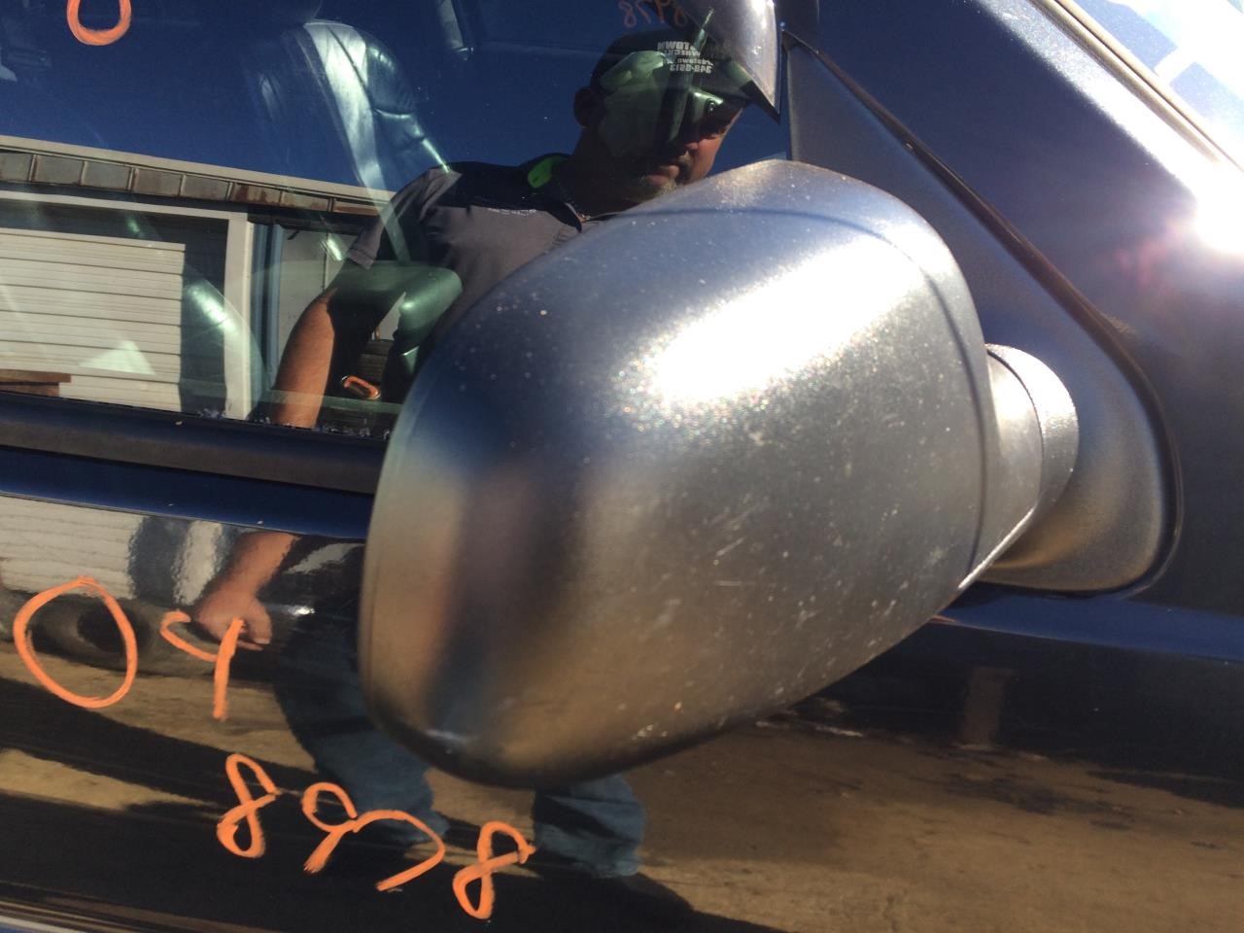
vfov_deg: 48.2
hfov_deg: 61.7
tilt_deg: -27.3
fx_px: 1042
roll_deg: +1.4
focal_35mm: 29
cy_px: 466
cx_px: 622
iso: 32
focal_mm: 4.15
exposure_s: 1/238
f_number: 2.2
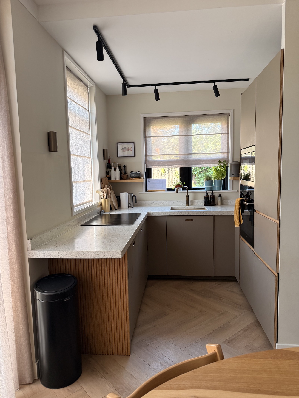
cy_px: 199
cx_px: 150
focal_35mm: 24
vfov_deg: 71.6
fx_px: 276
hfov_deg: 56.8
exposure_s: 1/121
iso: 160
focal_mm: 6.76
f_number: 1.78
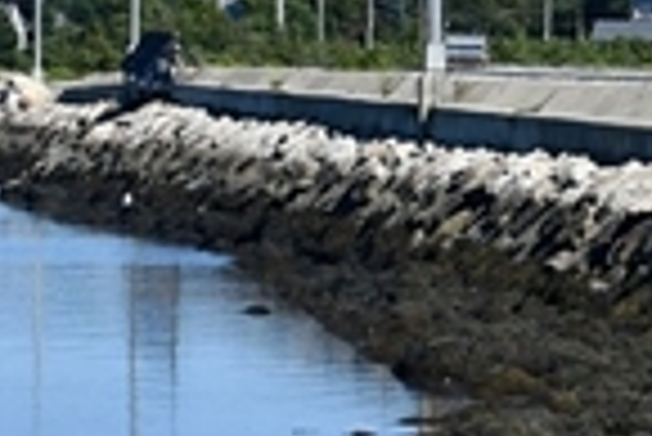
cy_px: -97
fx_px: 5747
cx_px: 1178
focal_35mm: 317
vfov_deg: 4.3
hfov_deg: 6.4
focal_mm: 30
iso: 160
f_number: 8
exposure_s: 1/500
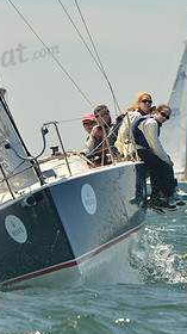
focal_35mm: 369
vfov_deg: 5.9
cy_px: 112
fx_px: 3261
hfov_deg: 3.3
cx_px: 121
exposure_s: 1/800
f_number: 5.6
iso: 400
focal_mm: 170
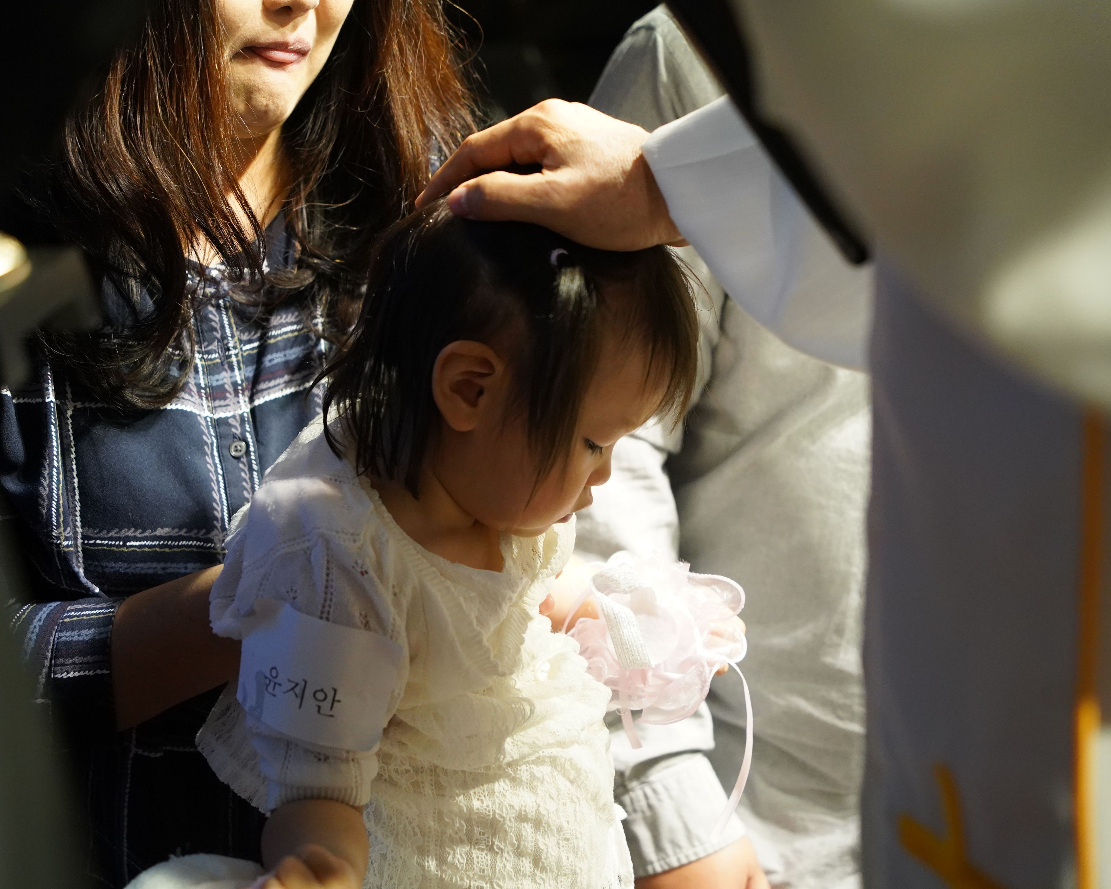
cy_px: 446
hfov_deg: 31.4
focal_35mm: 60
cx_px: 490
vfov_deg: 25.4
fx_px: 1973
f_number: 4
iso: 5000
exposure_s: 1/320
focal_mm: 53
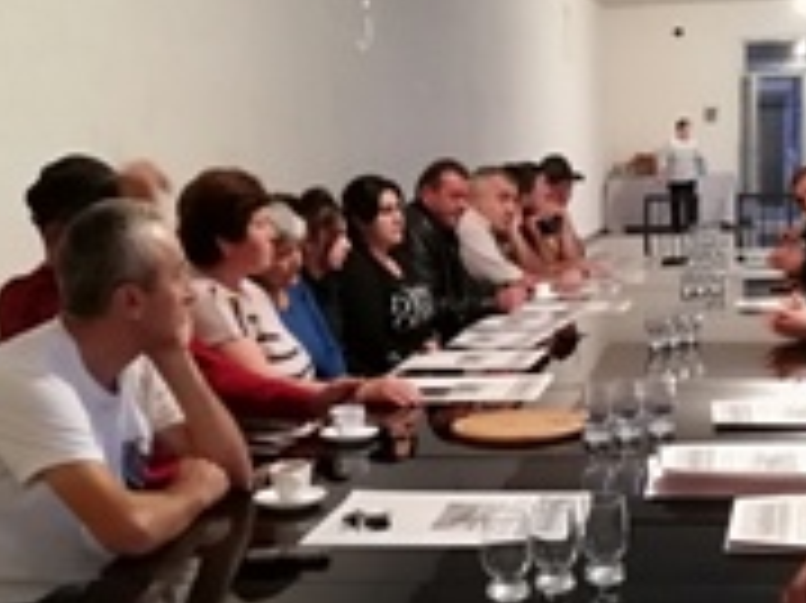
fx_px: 1350
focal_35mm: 58
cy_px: 432
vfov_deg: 25.0
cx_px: 549
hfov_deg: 32.9
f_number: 2.2
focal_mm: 3.81
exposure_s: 1/17.1
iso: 800
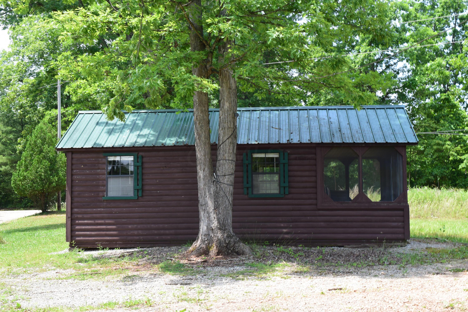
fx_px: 702
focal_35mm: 54
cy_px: 156
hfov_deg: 36.9
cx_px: 234
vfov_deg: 25.1
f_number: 10
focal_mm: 36
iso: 400
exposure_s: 1/200
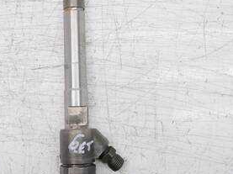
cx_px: 95
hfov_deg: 32.7
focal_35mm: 59
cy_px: 79
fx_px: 397
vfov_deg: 24.8
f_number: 4
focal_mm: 17
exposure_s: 1/100
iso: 200
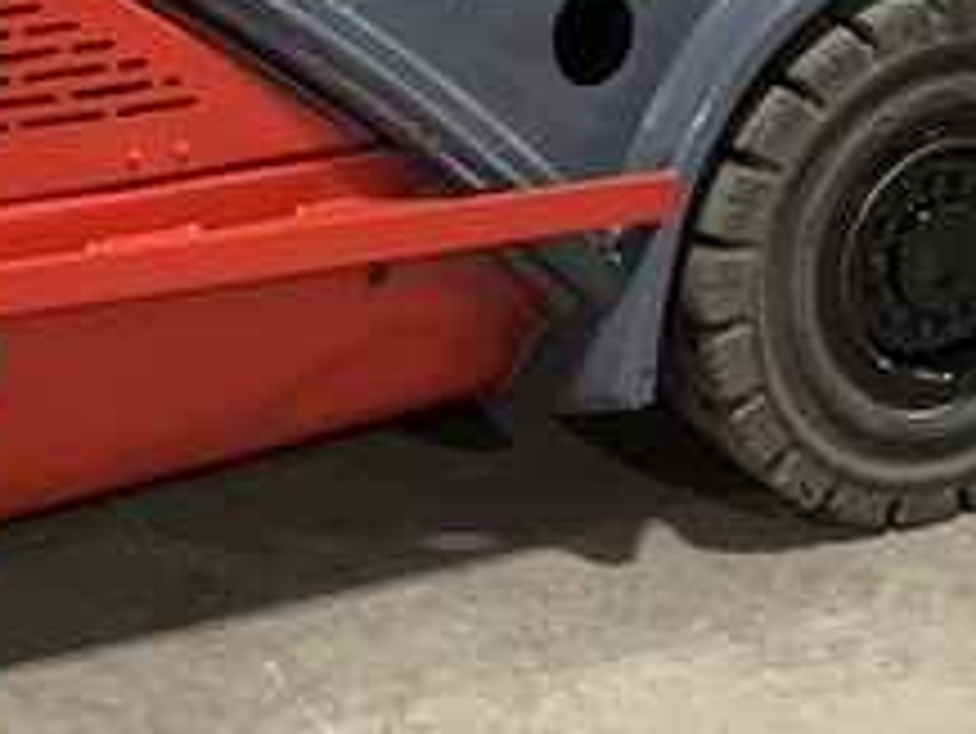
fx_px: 2708
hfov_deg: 20.4
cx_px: 369
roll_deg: -0.4
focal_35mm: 96
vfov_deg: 14.4
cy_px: -365
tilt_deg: -11.2
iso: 400
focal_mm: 4.25
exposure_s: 1/40
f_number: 1.8
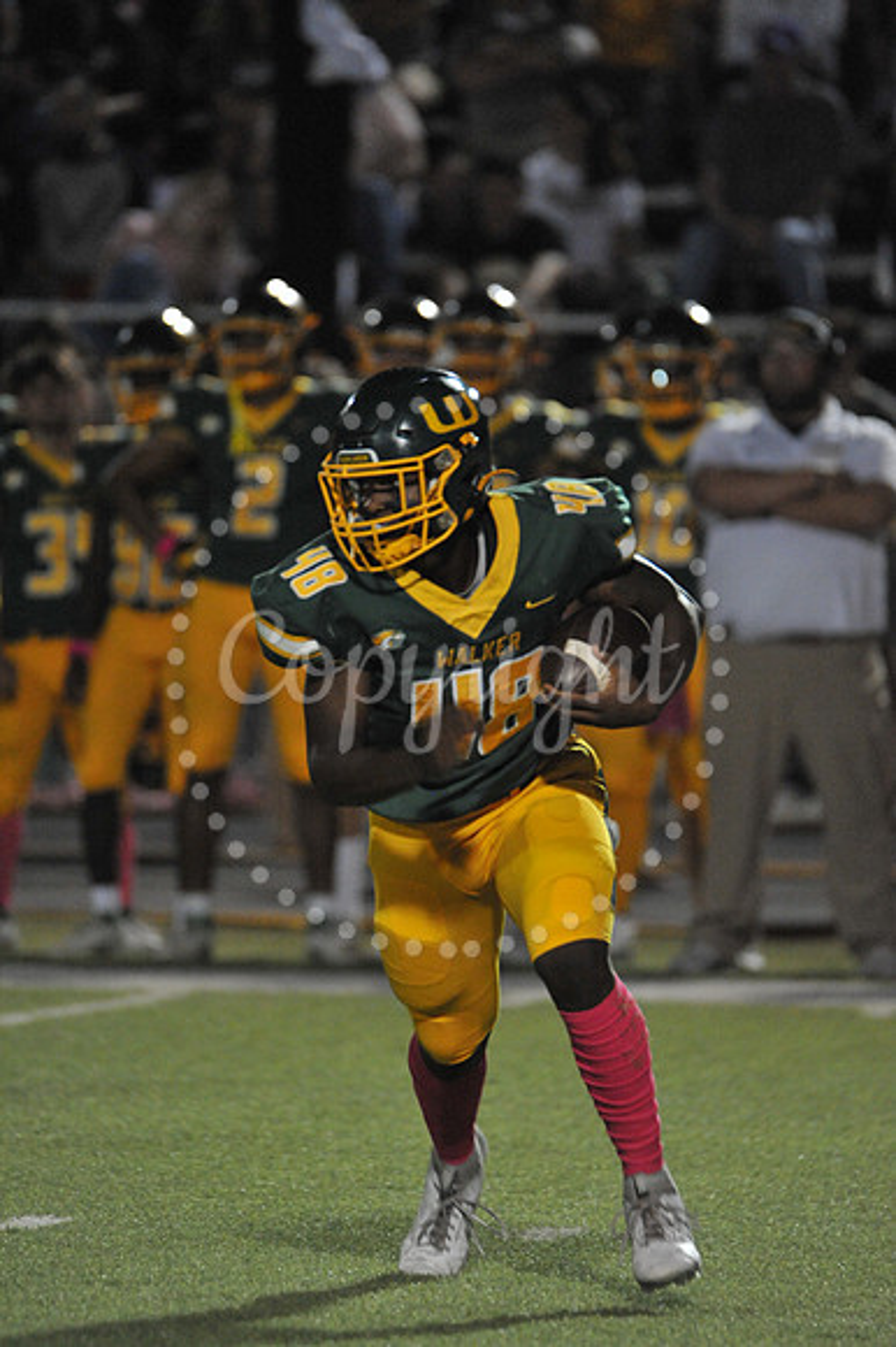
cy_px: 674
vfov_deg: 3.8
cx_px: 448
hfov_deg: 2.5
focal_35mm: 550
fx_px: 20556
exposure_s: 1/200
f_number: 6.3
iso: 6400
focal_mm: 550
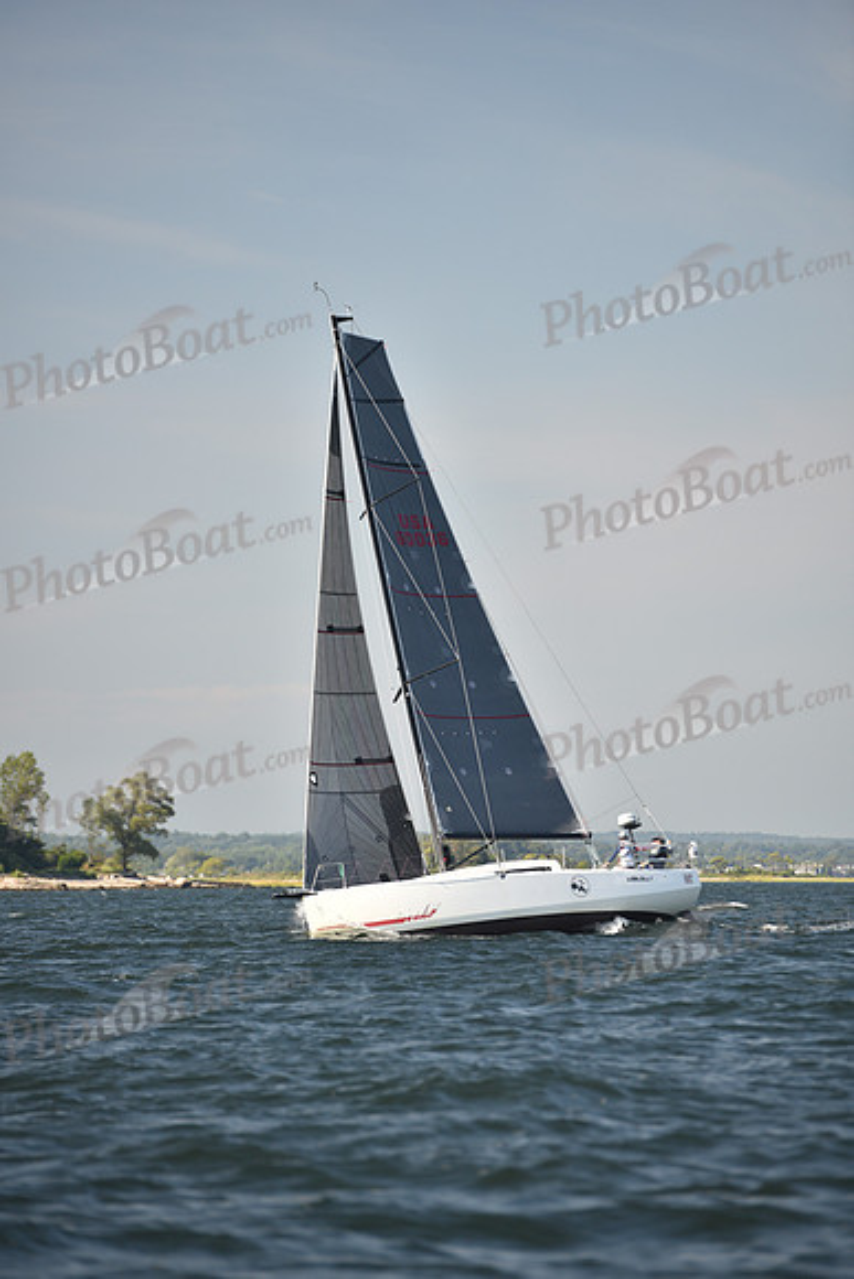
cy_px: 640
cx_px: 427
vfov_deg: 10.3
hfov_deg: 6.9
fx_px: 7112
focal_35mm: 200
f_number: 3.5
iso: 250
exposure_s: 1/640
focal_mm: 200
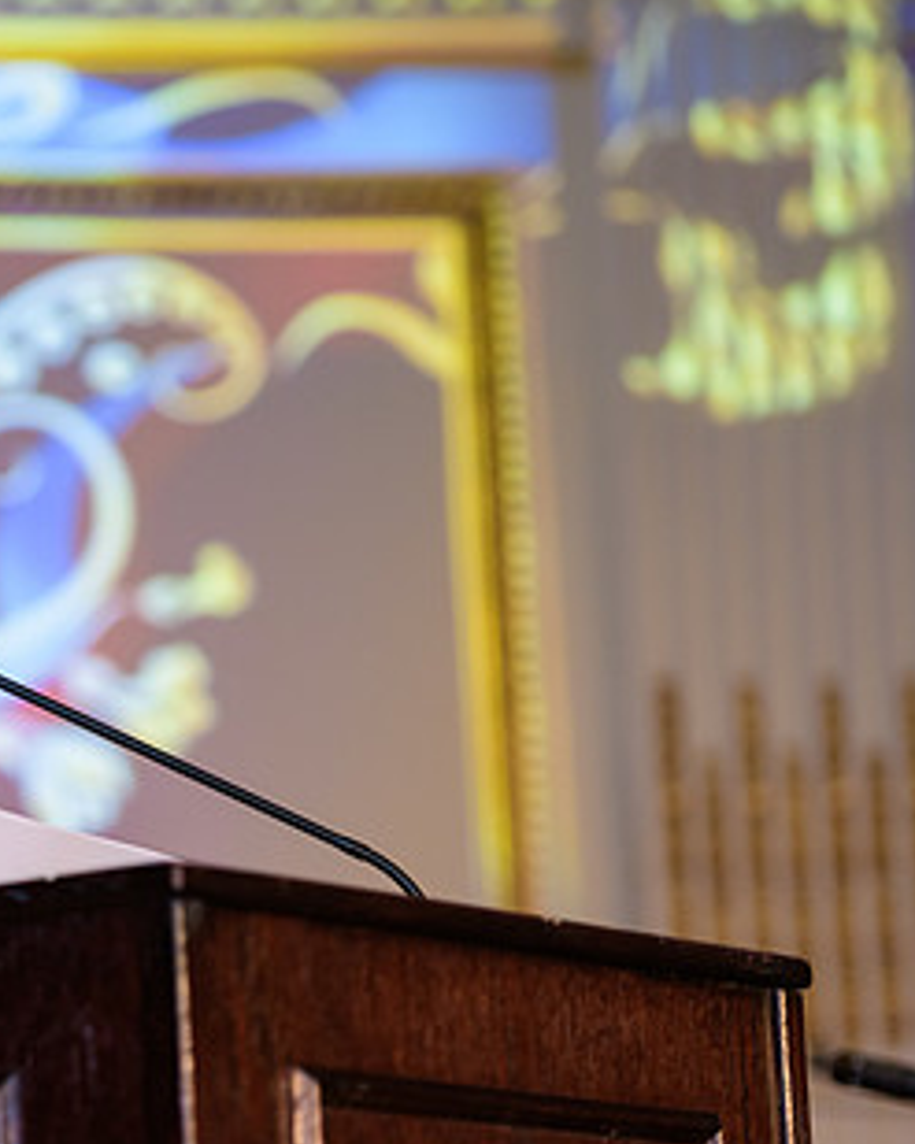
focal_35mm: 194
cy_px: 705
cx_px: -133
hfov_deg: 7.9
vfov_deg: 10.0
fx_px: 6570
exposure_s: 1/125
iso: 1250
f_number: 3.2
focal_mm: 110
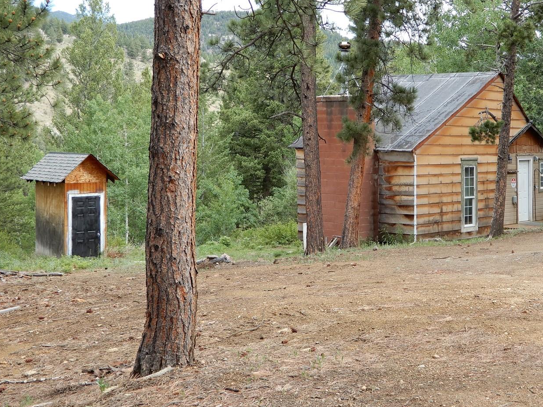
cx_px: 344
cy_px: 189
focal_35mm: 58
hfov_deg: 33.0
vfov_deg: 25.2
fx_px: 910
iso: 80
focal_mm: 8
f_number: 4
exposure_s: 1/100
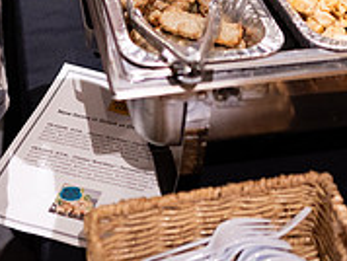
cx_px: 150
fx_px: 753
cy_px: -89
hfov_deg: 25.9
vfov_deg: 18.2
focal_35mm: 75
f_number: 1.8
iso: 1250
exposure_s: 1/200
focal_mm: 24
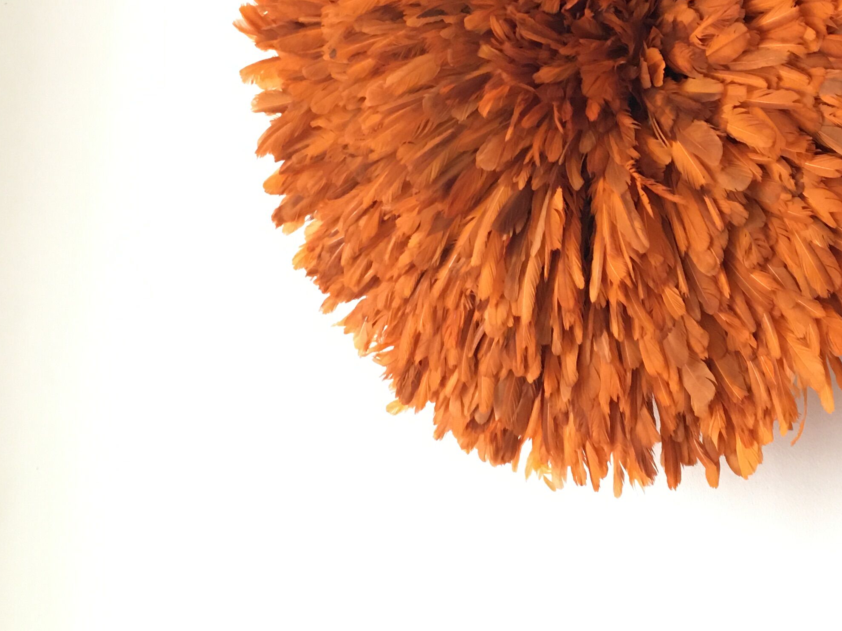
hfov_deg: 32.3
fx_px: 1435
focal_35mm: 59
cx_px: 585
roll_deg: -3.5
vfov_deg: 24.3
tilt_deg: +6.4
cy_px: 91
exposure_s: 1/17
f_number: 2.2
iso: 100
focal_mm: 4.15
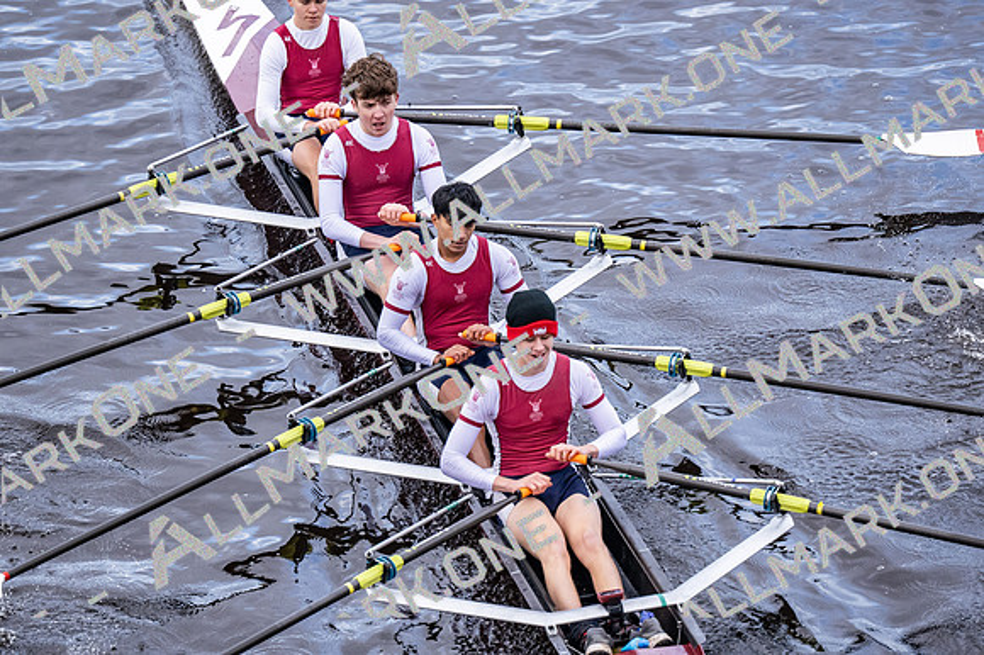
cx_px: 492
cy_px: 328
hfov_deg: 6.9
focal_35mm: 300
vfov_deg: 4.6
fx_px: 8195
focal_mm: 200
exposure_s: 1/2000
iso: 1400
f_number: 2.8
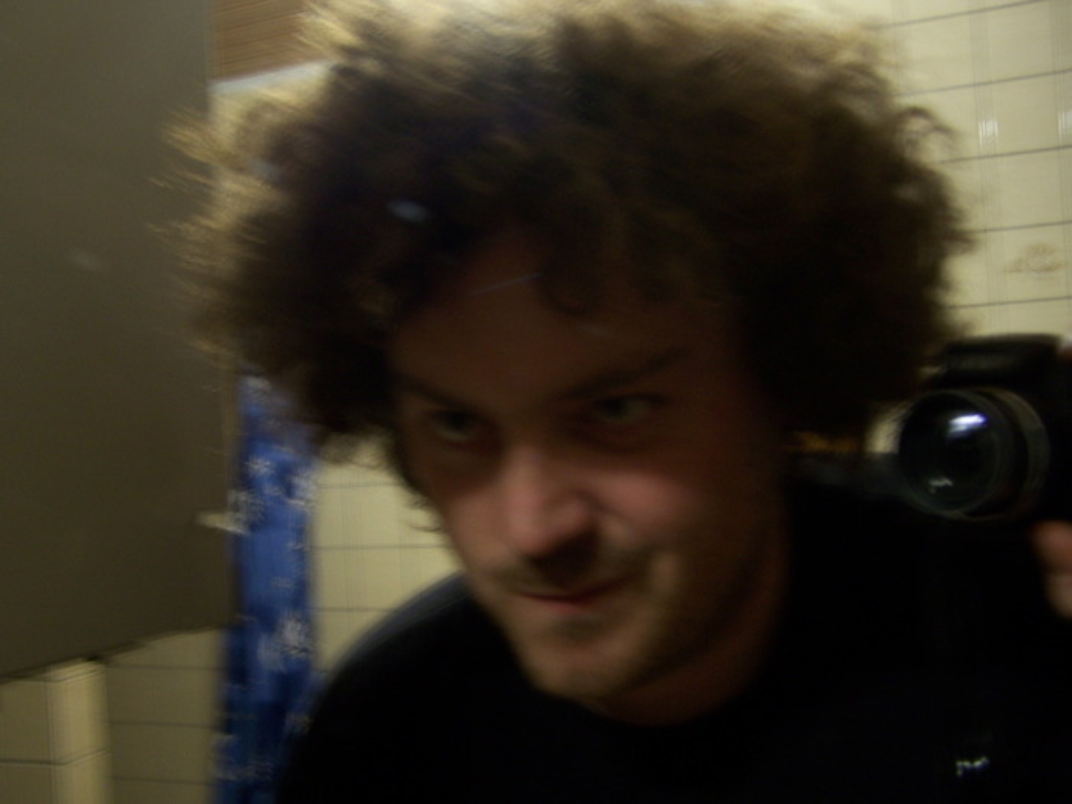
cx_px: 536
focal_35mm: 38
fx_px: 1177
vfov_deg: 37.7
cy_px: 402
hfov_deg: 49.0
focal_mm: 6.3
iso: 100
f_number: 2.8
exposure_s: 1/2
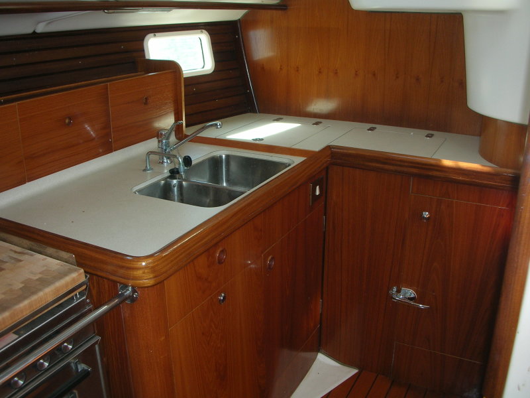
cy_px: 199
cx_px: 265
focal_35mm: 35
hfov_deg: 52.6
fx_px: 536
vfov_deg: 40.7
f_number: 3
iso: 73
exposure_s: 1/60.1
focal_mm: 5.8
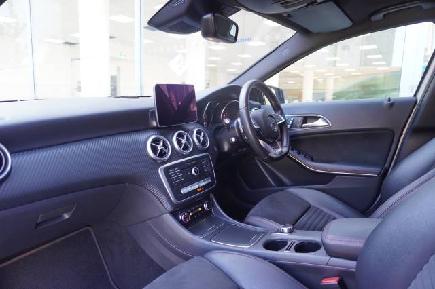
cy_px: 144
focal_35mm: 24
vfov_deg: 53.1
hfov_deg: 73.8
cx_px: 218
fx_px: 290
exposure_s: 1/60
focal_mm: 16
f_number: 4
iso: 640
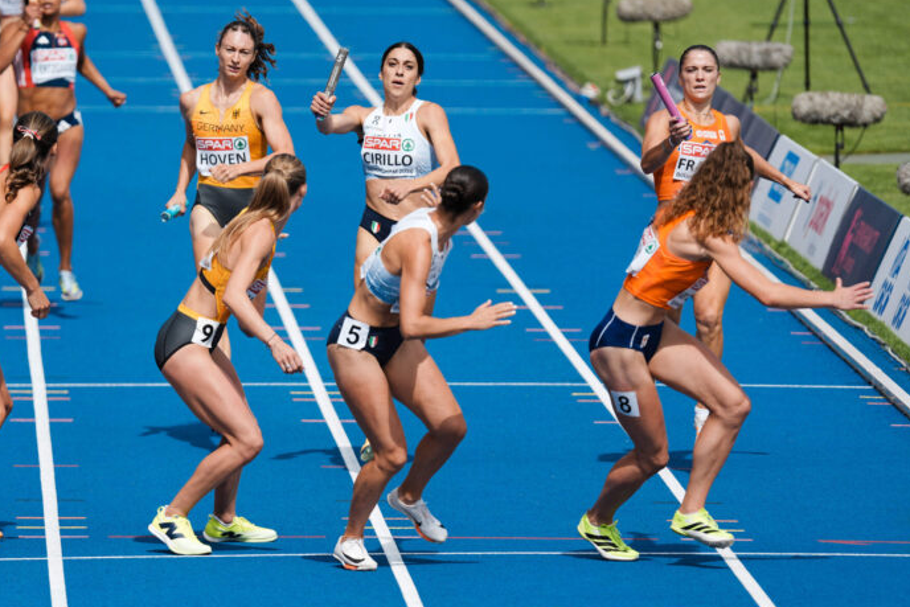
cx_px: 320
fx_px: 14689
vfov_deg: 2.4
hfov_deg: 3.5
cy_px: 263
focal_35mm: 581
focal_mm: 400
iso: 200
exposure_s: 1/1600
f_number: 4.5
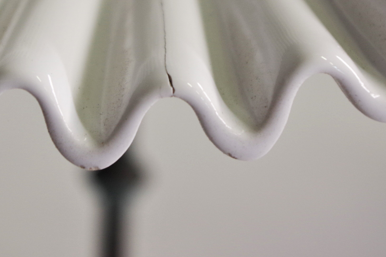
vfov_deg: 13.6
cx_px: 157
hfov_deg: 20.4
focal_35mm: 100
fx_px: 1072
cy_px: 21
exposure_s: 1/60
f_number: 4
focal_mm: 32.5
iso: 400
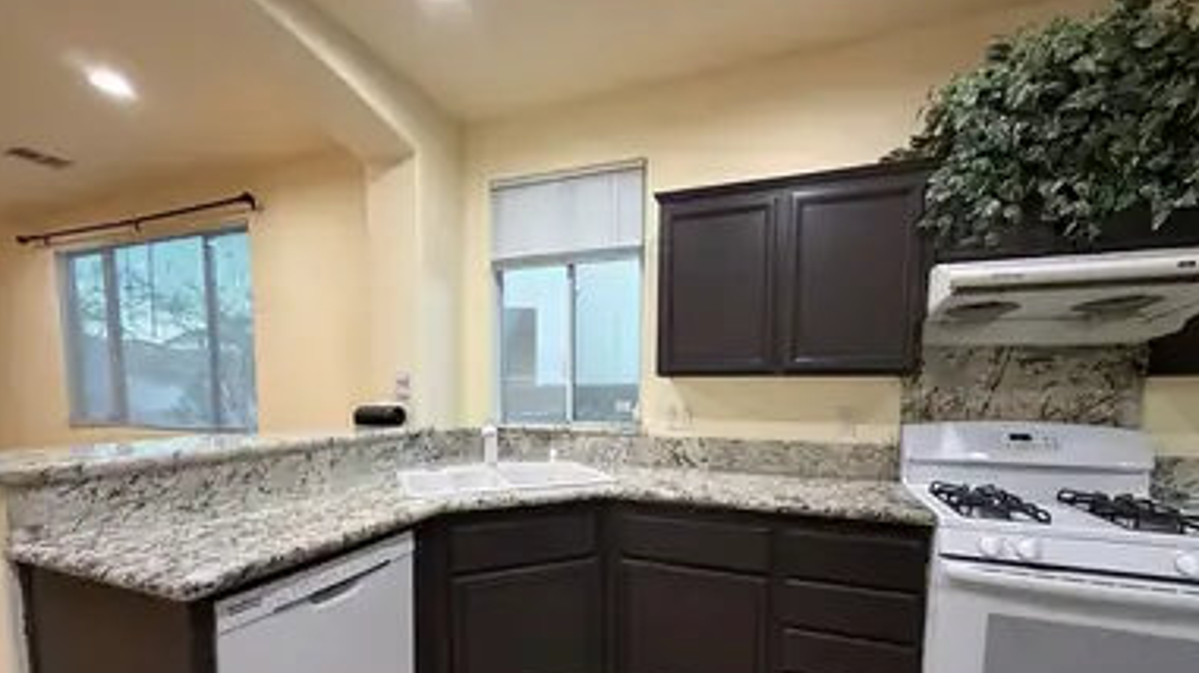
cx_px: 598
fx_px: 509
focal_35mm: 16
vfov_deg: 65.8
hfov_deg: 99.4
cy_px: 431
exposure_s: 1/60
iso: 320
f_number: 2.2
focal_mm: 2.22
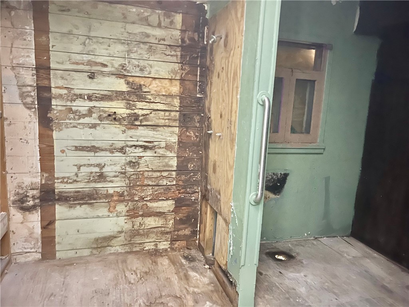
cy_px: 154
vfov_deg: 53.1
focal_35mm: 26
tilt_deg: -10.9
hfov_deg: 67.3
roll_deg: -3.5
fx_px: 307
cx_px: 204
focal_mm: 5.7
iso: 1600
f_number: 1.5
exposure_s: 1/9
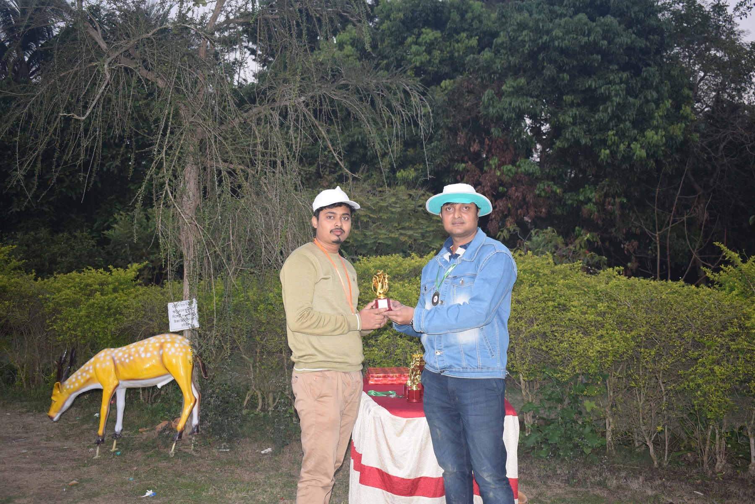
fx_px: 881
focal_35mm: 42
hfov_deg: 46.4
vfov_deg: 31.9
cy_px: 252
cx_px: 378
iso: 800
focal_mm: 28
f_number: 4.2
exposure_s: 1/80
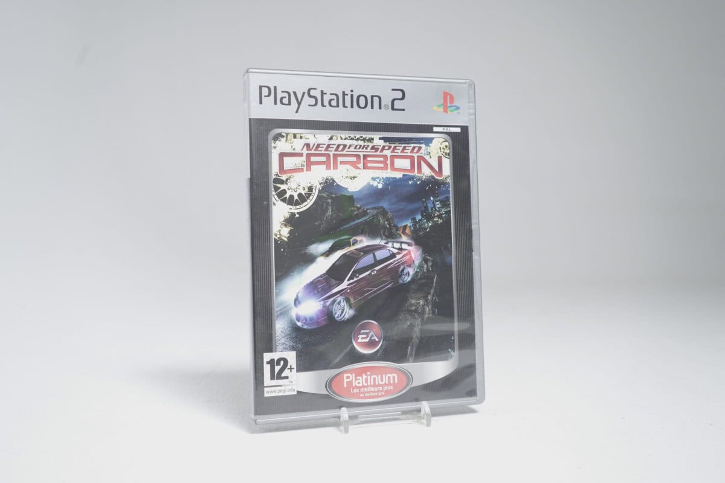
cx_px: 362
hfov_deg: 55.8
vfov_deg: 38.9
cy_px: 242
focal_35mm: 34
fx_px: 685
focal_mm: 34
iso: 640
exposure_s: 1/20
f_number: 5.6
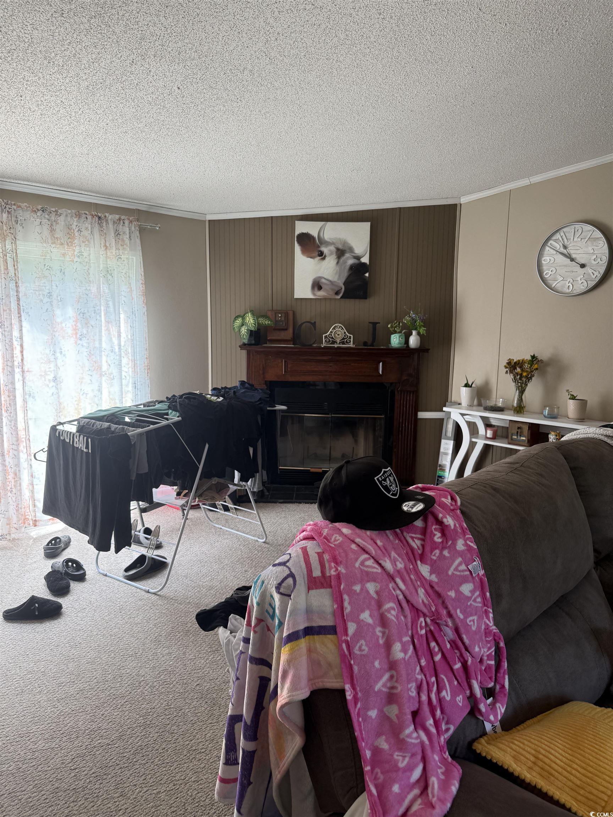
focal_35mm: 24
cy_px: 408
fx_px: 567
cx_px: 306
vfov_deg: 71.6
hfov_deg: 56.8
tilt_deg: -8.3
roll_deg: -0.8
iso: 80
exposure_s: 1/198
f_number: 1.78
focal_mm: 6.76
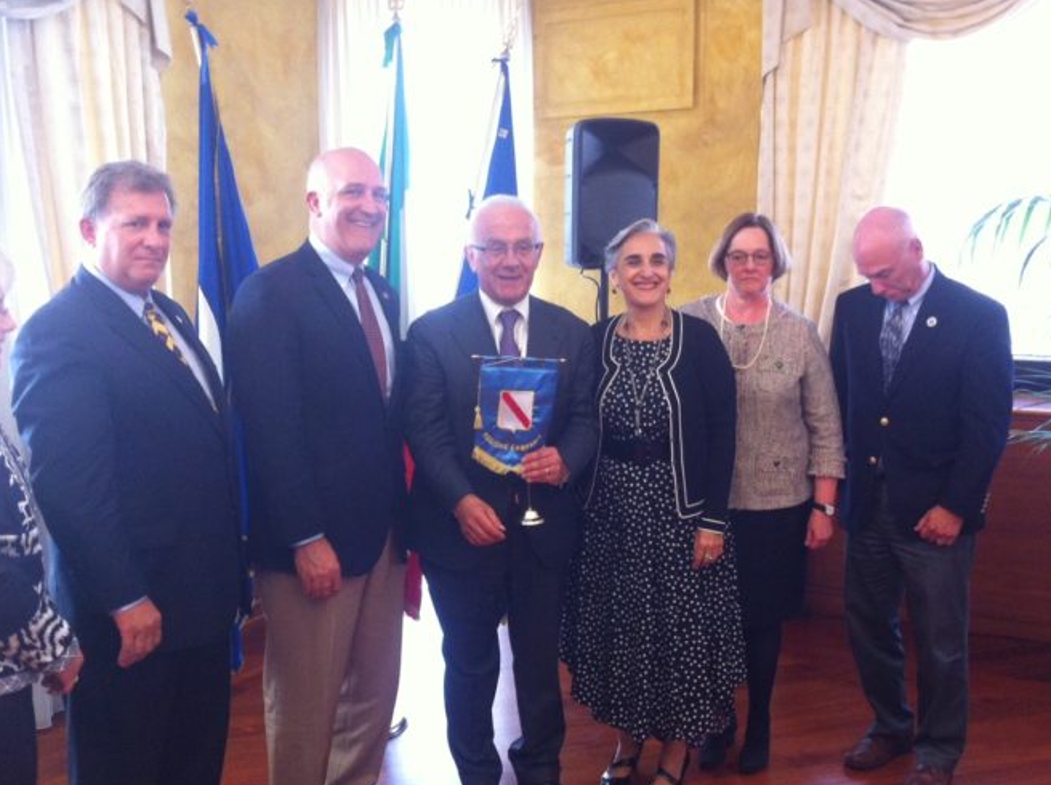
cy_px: 429
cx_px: 545
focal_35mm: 41
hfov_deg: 45.8
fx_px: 1243
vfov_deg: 35.0
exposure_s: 1/15
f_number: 2.8
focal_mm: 3.85
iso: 250
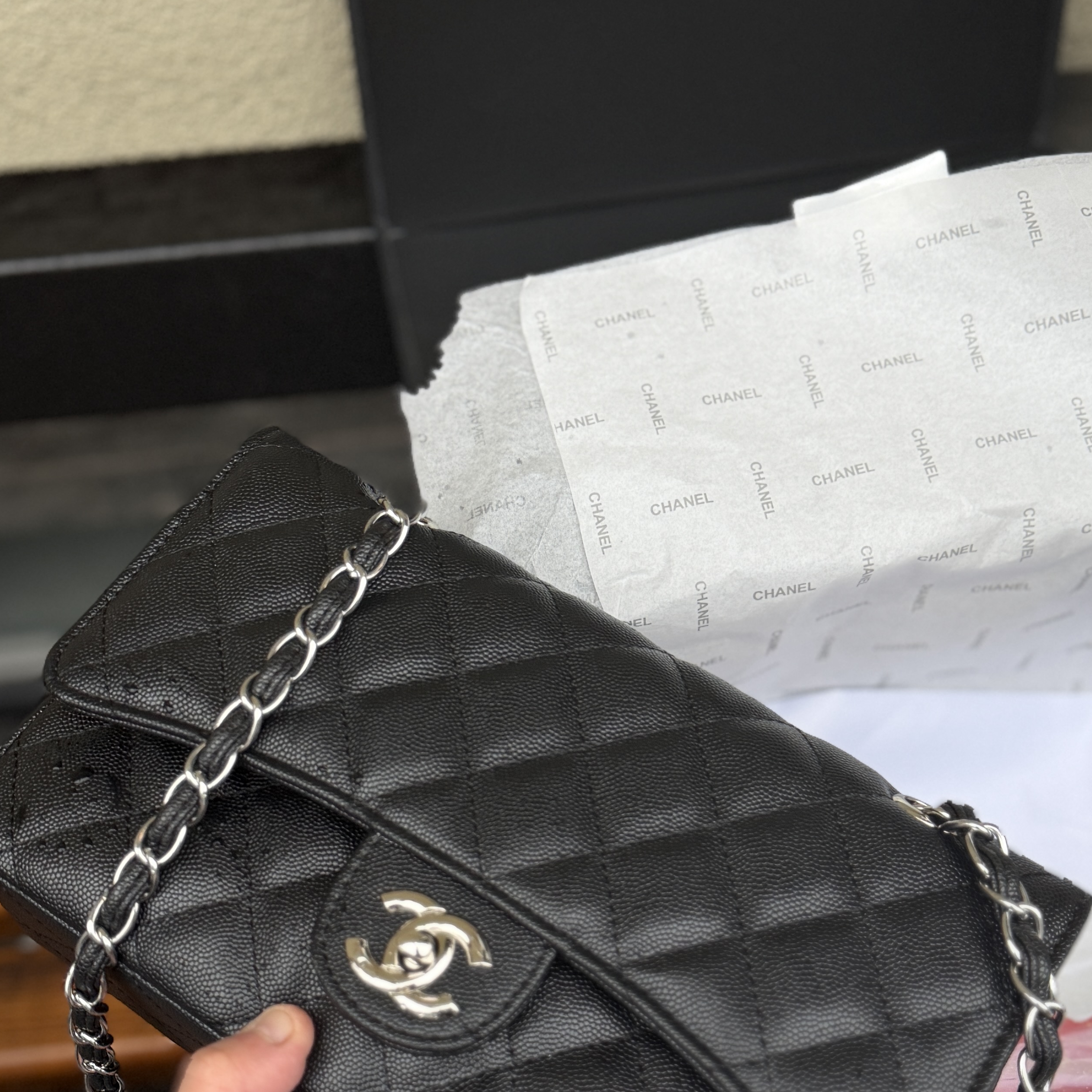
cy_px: 742
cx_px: 500
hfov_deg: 35.3
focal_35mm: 48
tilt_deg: -60.8
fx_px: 1713
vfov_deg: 35.0
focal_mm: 6.76
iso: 125
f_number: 1.78
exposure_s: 1/121
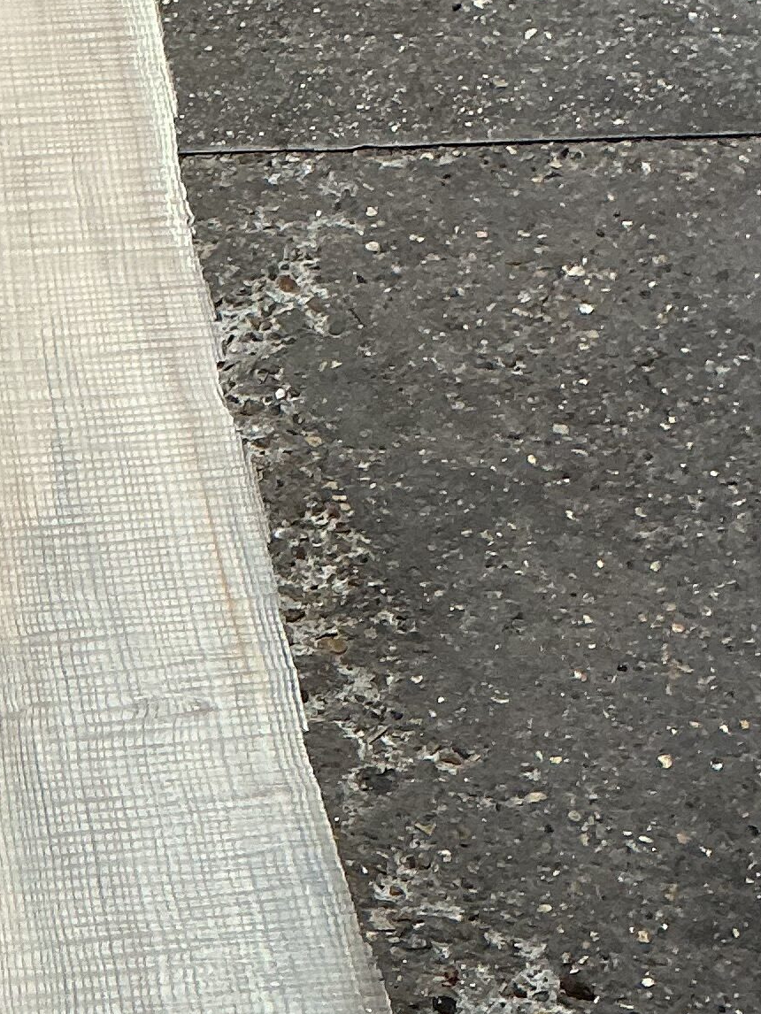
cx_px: -380
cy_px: 782
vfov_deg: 19.1
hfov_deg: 13.7
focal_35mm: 102
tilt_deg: -47.1
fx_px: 2989
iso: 64
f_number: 1.8
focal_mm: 3
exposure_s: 1/50
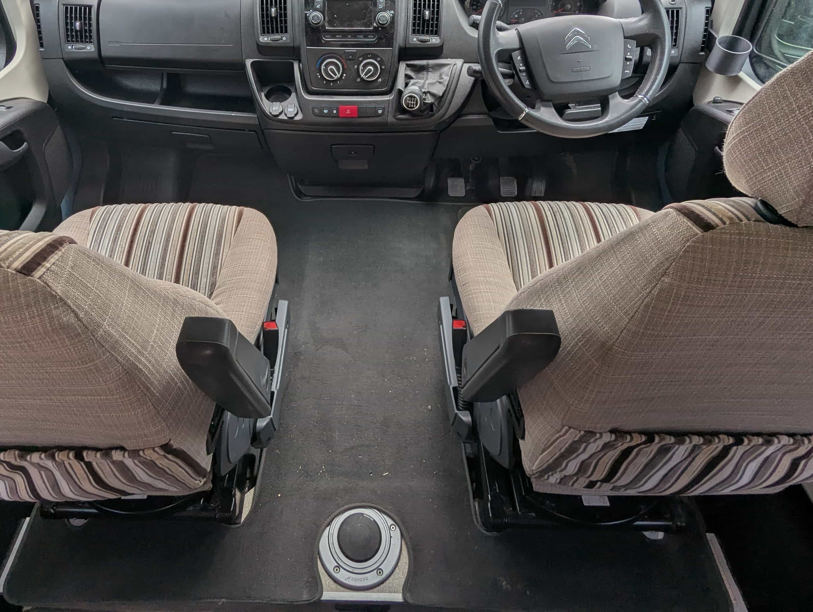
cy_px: 177
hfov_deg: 73.4
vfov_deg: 56.9
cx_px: 345
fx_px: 541
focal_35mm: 23
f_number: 2.2
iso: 42
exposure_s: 1/208
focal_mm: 2.35
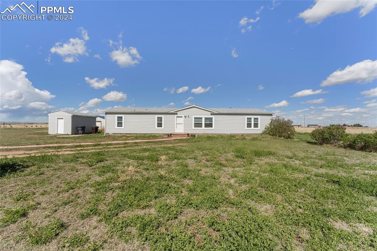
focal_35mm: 14
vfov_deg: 81.2
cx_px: 188
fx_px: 147
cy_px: 126
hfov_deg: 104.3
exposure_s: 1/2500
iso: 500
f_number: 8
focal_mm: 14
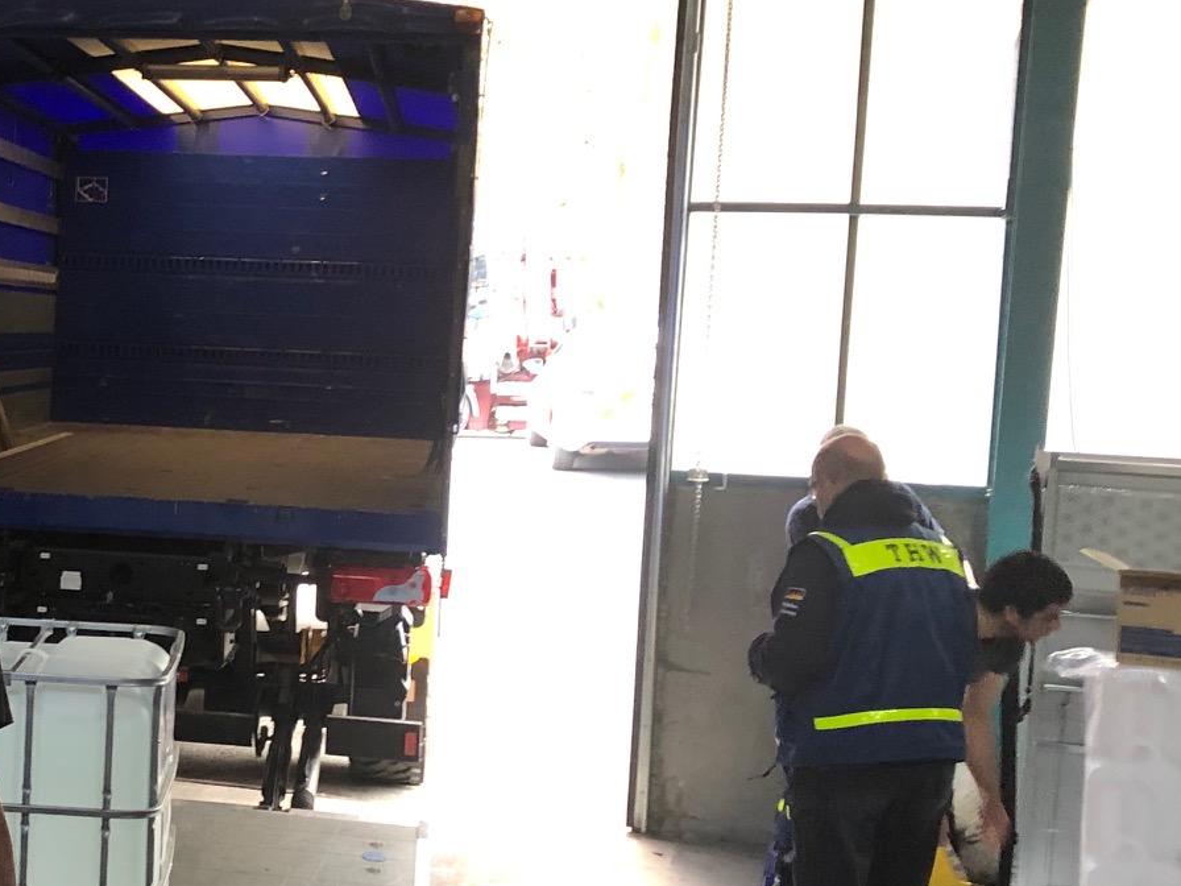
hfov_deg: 29.1
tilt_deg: -4.3
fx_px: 2149
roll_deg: -1.7
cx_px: 46
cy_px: 509
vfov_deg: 23.3
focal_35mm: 63
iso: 50
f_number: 1.8
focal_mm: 3.99
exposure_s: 1/15
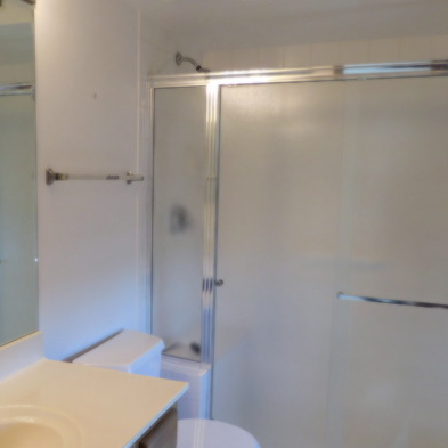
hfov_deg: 45.8
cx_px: 176
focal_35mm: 36
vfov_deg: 46.0
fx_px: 527
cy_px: 243
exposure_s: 1/40
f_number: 3.3
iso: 125
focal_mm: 4.5
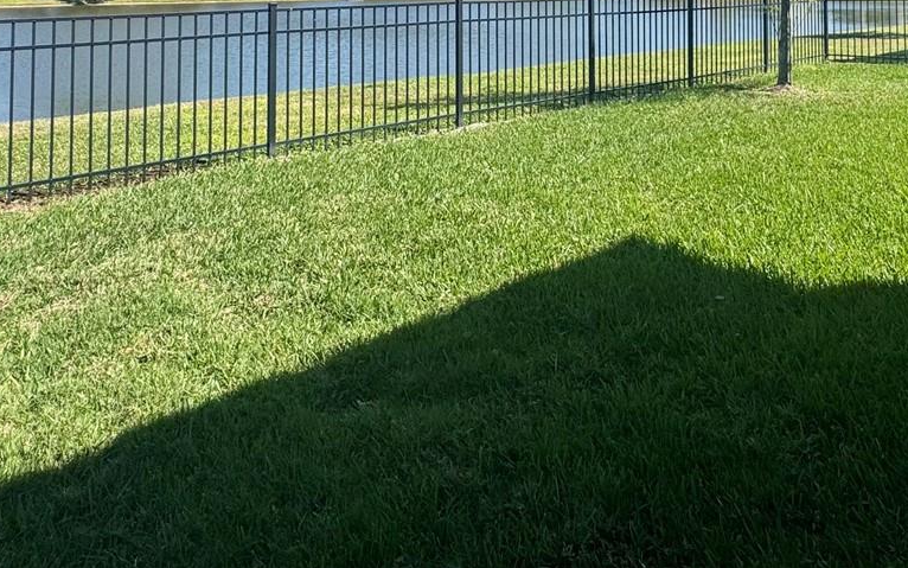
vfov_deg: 34.9
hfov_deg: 60.6
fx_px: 767
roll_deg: -0.1
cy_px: -56
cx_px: 554
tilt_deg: +2.5
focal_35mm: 31
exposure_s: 1/1672
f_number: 2.2
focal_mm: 2.22
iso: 50
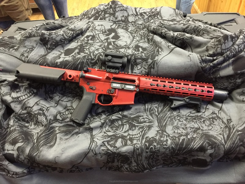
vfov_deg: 48.2
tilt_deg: -44.8
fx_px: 205
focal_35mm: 29
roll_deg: +5.5
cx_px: 122
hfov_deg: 61.7
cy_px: 92
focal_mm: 4.15
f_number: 2.2
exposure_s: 1/20
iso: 250
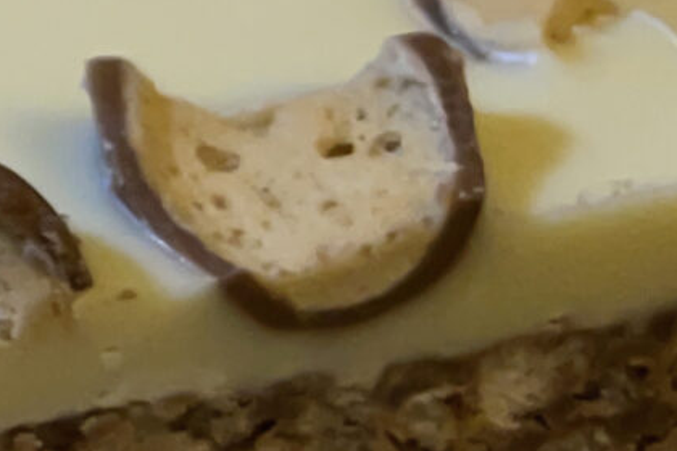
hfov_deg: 9.6
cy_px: -34
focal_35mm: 165
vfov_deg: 8.3
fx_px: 3103
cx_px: -1385
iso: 125
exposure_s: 1/121
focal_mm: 5.1
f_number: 1.6
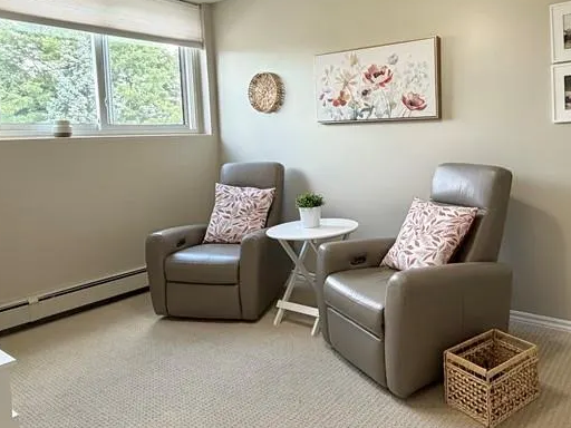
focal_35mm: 28
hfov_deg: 62.0
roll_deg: +1.4
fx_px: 462
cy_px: 163
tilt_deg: -3.7
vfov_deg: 49.3
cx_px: 376
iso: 250
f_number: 2.2
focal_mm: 2.22
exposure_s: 1/120
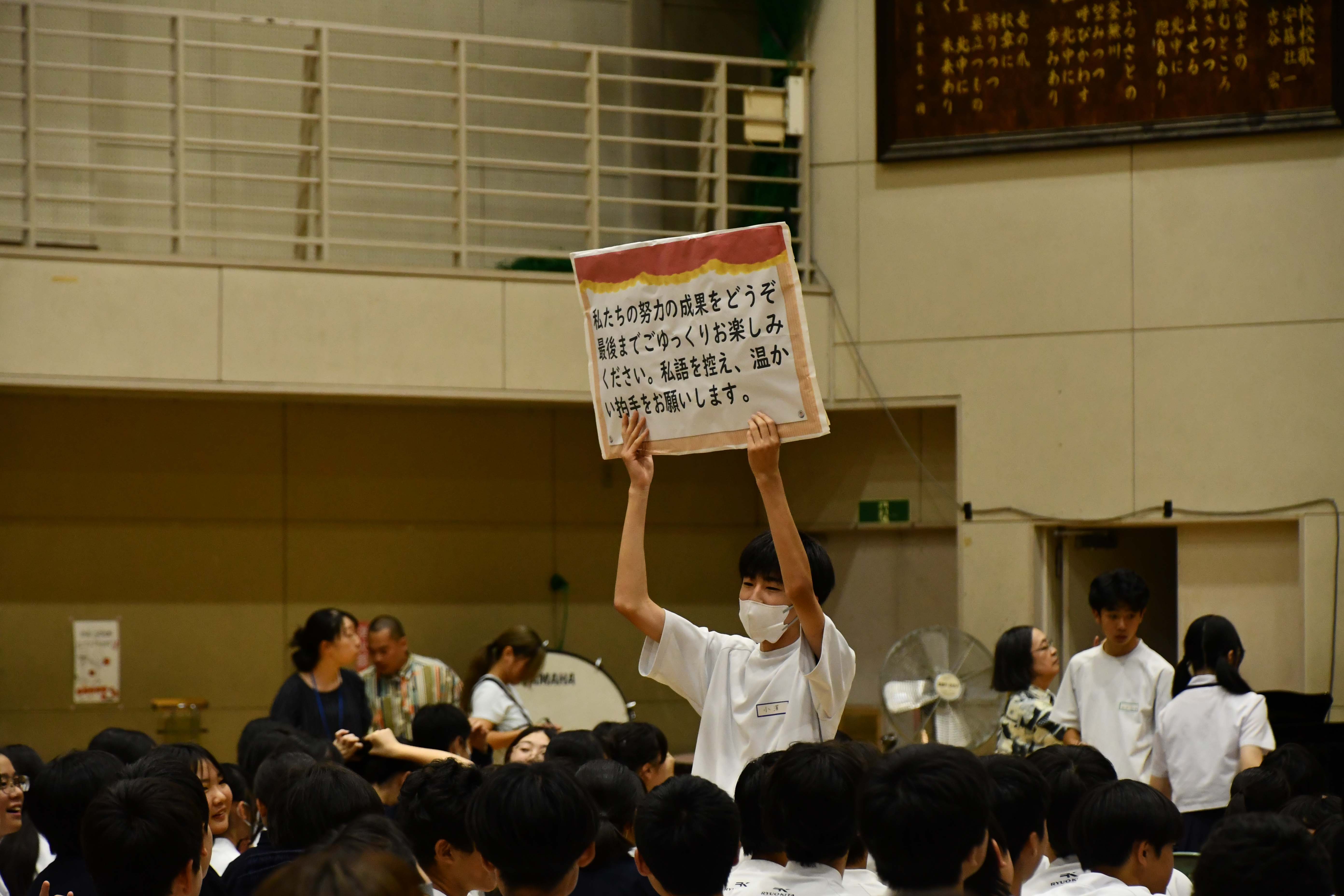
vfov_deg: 7.5
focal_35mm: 183
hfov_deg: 11.2
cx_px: 672
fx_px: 6831
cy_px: 448
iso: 2000
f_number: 6.3
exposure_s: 1/160
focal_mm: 122
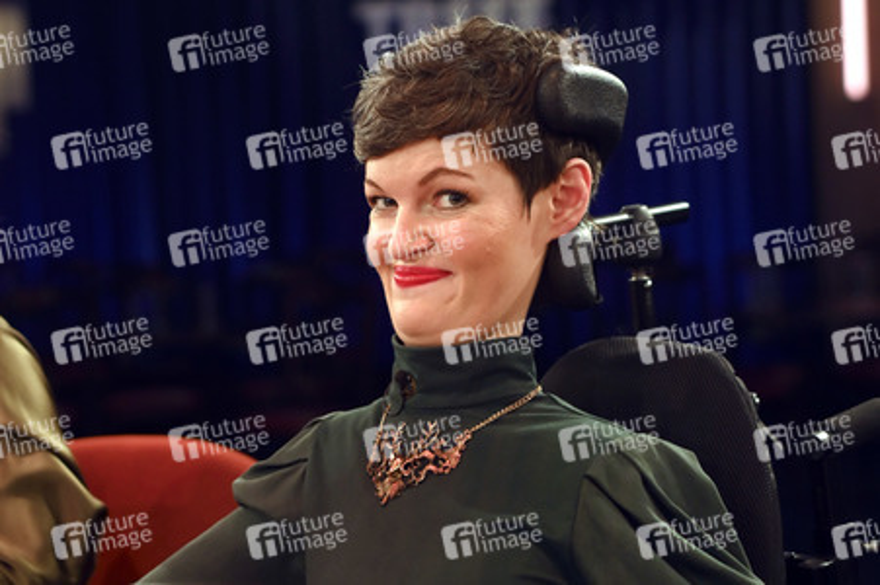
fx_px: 1343
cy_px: 292
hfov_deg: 36.3
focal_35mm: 55
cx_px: 440
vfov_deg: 24.6
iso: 1250
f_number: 2.5
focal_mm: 55
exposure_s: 1/250
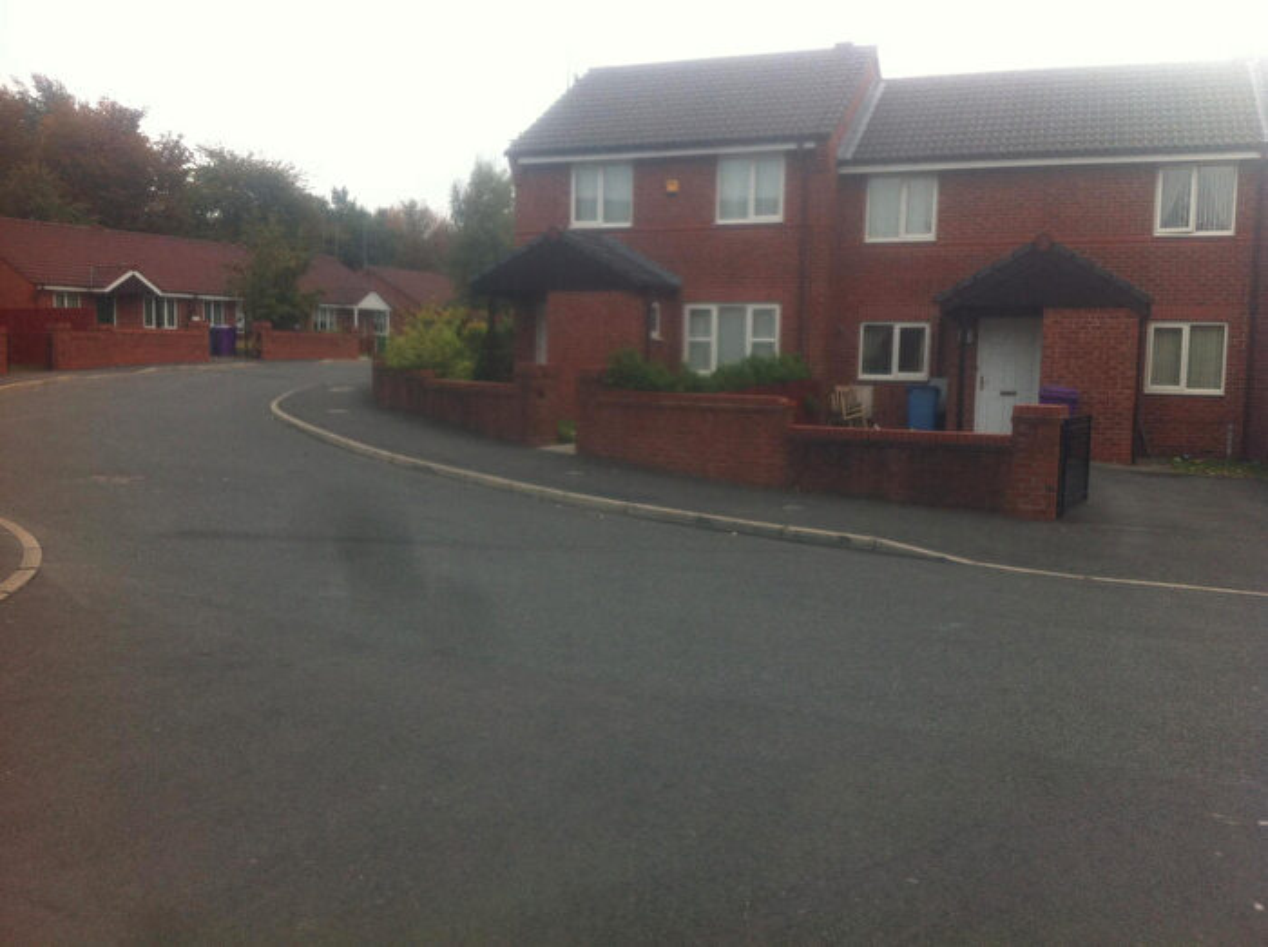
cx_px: 634
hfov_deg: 52.7
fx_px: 1280
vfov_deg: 40.6
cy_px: 474
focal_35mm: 35
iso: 80
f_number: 2.8
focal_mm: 3.85
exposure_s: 1/392
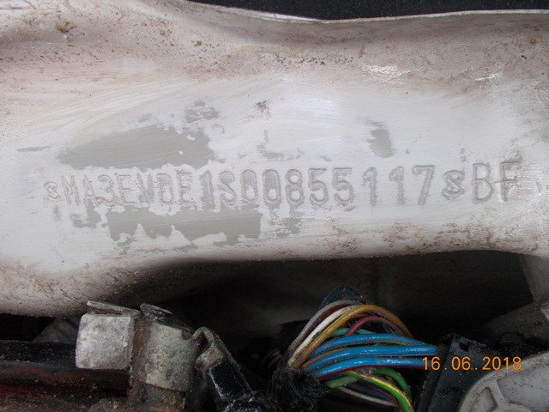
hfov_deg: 60.0
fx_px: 476
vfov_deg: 46.8
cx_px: 274
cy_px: 206
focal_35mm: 30
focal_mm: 5.3
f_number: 3.4
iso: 80
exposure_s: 1/50
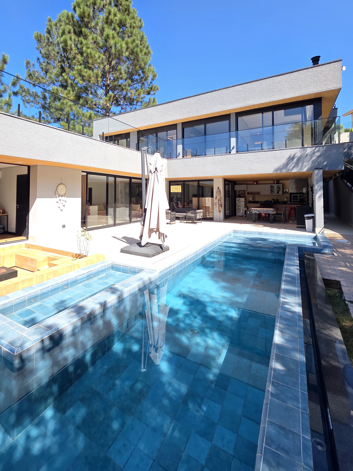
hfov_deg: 77.7
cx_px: 151
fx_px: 218
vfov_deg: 93.2
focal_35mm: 16
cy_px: 187
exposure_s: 1/579
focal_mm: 2.2
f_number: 1.9
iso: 40
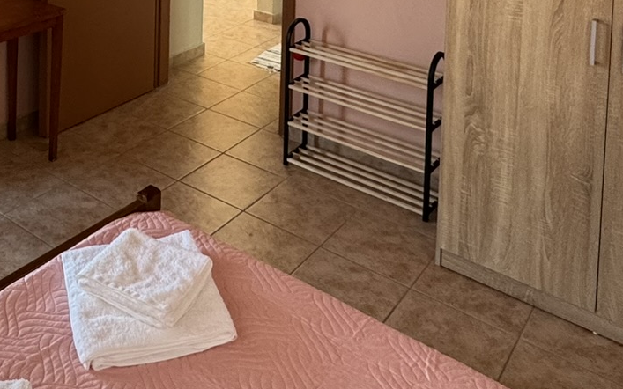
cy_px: -161
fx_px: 730
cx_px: 146
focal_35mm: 43
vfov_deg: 24.6
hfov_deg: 44.5
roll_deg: -0.7
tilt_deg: -2.4
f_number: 2.2
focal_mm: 2.22
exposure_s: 1/100
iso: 200
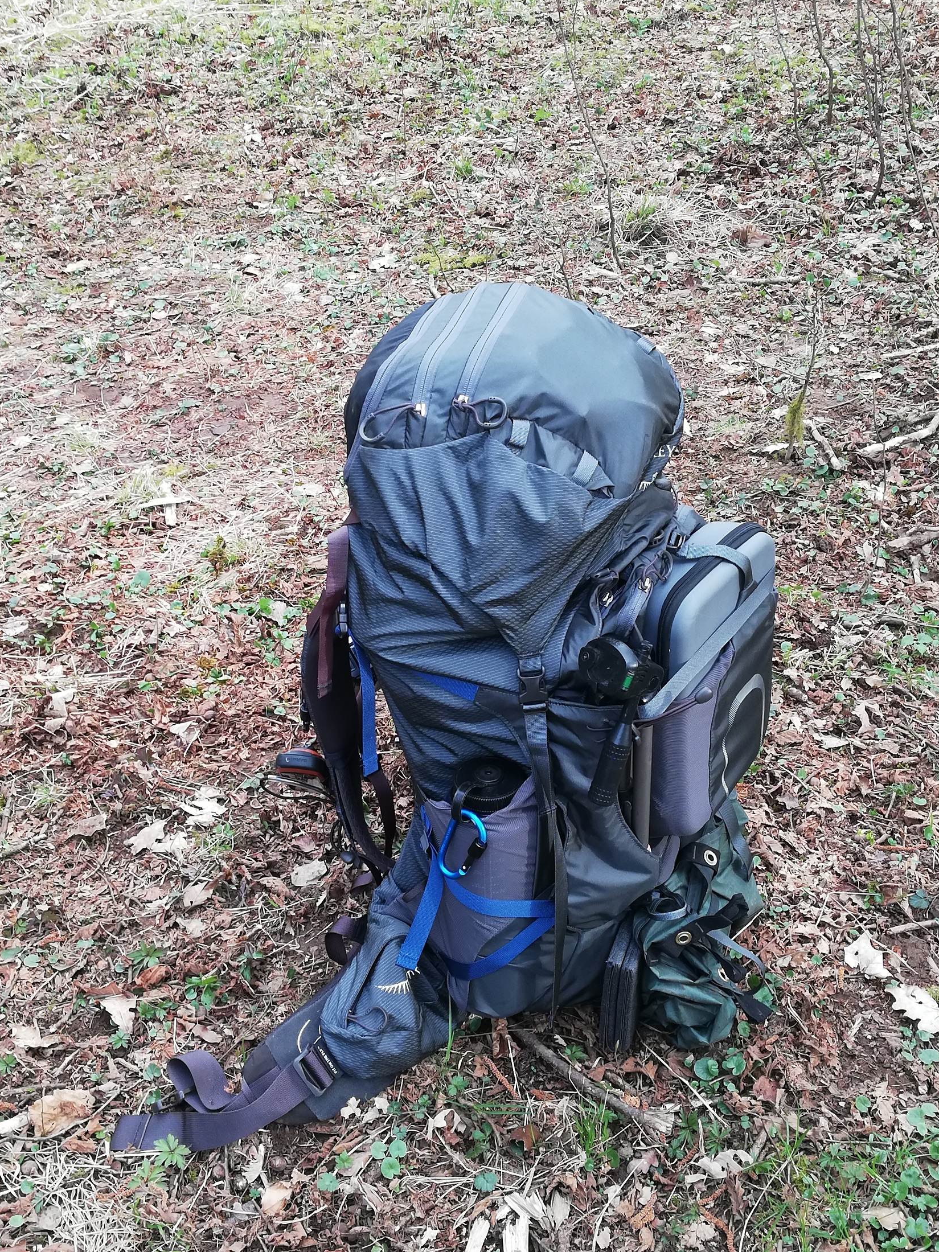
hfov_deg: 32.9
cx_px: 454
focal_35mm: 44
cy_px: 642
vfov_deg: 42.9
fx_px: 1592
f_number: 2.2
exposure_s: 1/50
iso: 64
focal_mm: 3.81
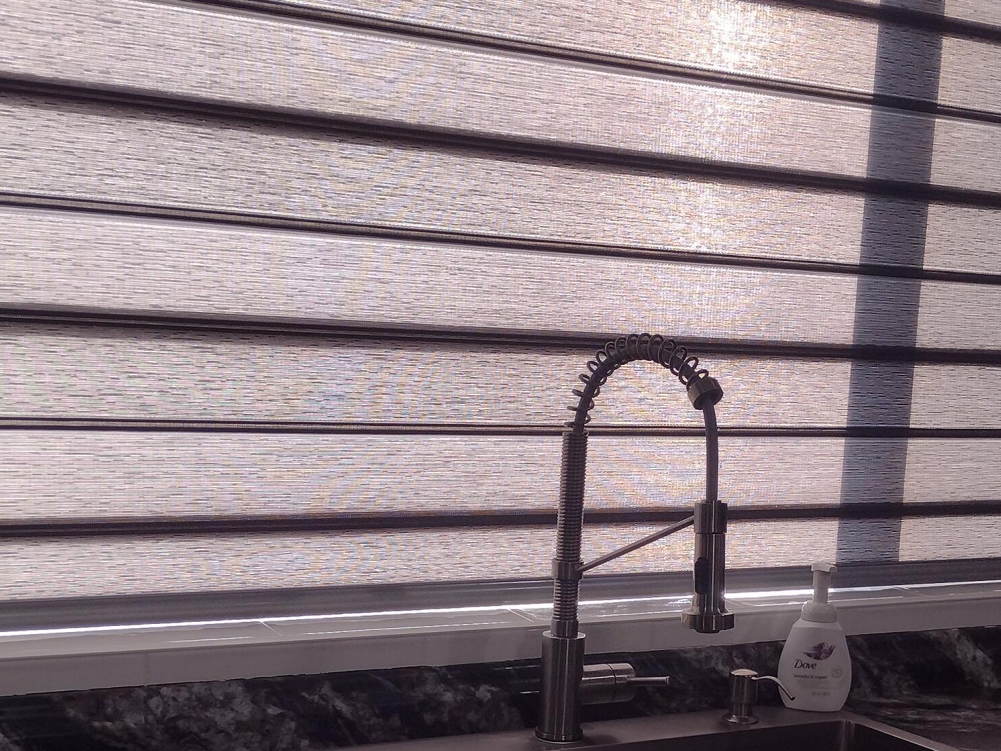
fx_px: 1591
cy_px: 622
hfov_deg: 34.9
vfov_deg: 26.0
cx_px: 582
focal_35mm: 55
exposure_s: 1/193
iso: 100
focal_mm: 4.71
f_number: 1.7
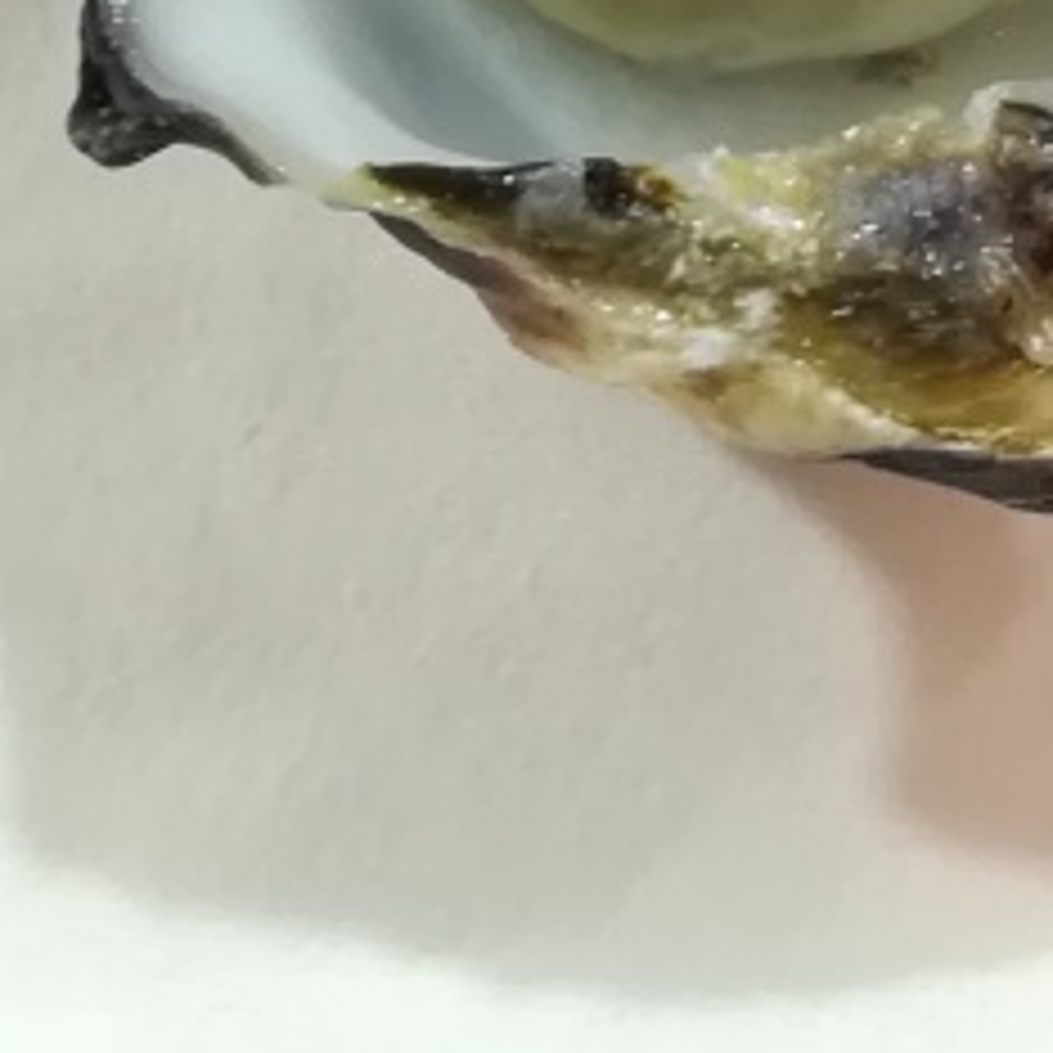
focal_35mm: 139
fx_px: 4784
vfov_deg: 11.8
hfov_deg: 12.5
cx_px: 873
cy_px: -706
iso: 125
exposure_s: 1/33.3
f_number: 2.2
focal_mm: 3.83
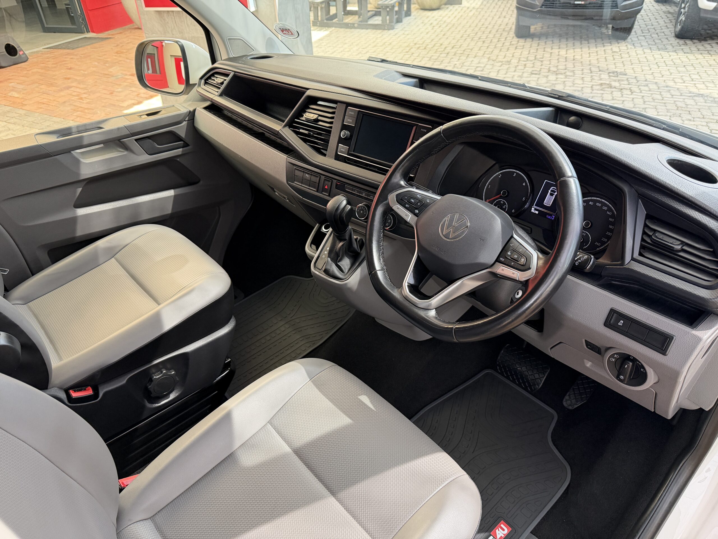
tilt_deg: -34.6
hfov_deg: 71.6
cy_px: 270
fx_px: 498
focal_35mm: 24
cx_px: 359
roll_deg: +2.6
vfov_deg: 56.8
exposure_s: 1/60
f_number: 1.78
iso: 320
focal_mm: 6.76
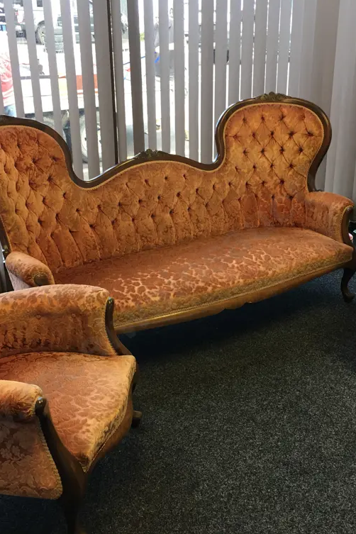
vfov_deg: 47.4
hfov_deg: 32.6
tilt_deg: -20.8
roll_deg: -0.2
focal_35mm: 41
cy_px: 265
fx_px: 608
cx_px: 207
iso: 50
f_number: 2.2
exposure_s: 1/33
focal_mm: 4.15
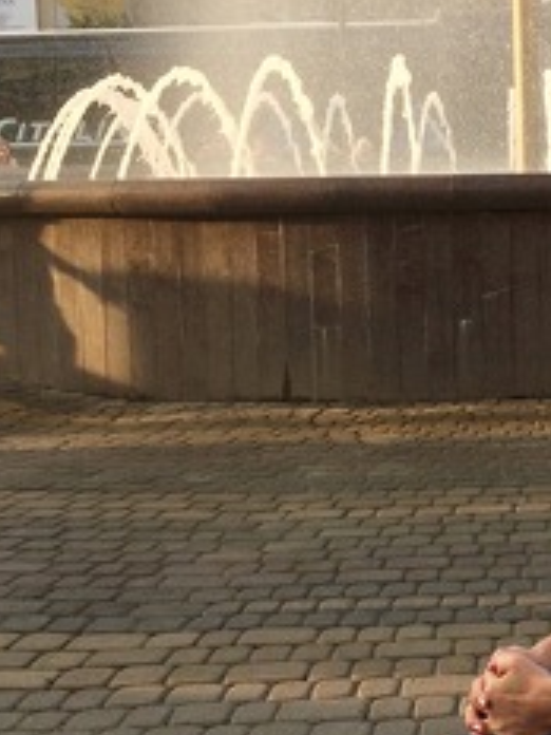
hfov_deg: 18.7
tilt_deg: -6.9
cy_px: 288
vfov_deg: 25.9
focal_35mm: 75
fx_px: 1592
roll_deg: +1.1
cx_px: 633
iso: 32
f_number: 2.2
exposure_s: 1/414
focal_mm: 4.15
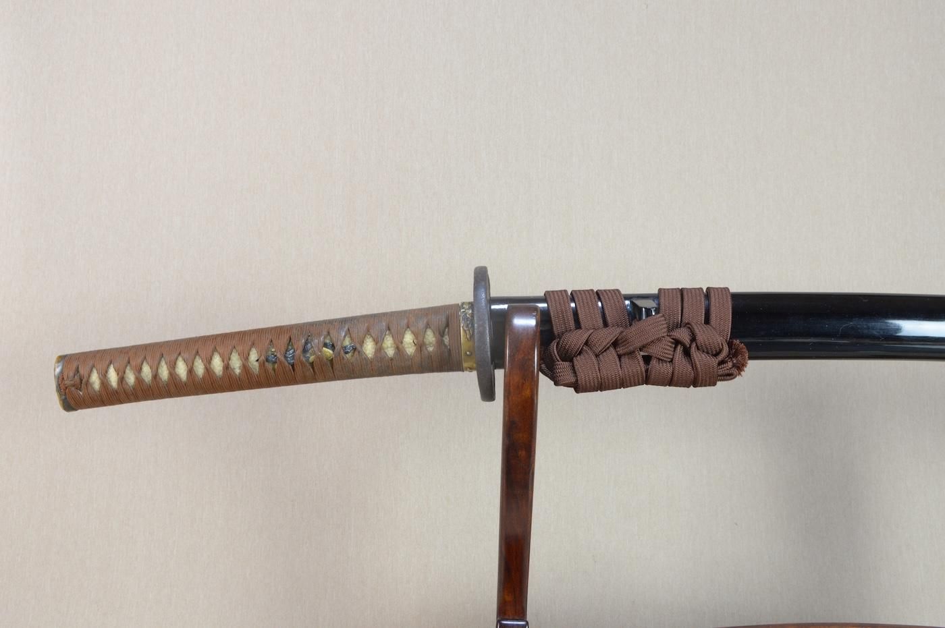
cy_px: 314
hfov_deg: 62.0
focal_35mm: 30
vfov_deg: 43.5
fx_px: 787
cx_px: 472
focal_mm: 20
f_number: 11
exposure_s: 1/1.6
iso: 400
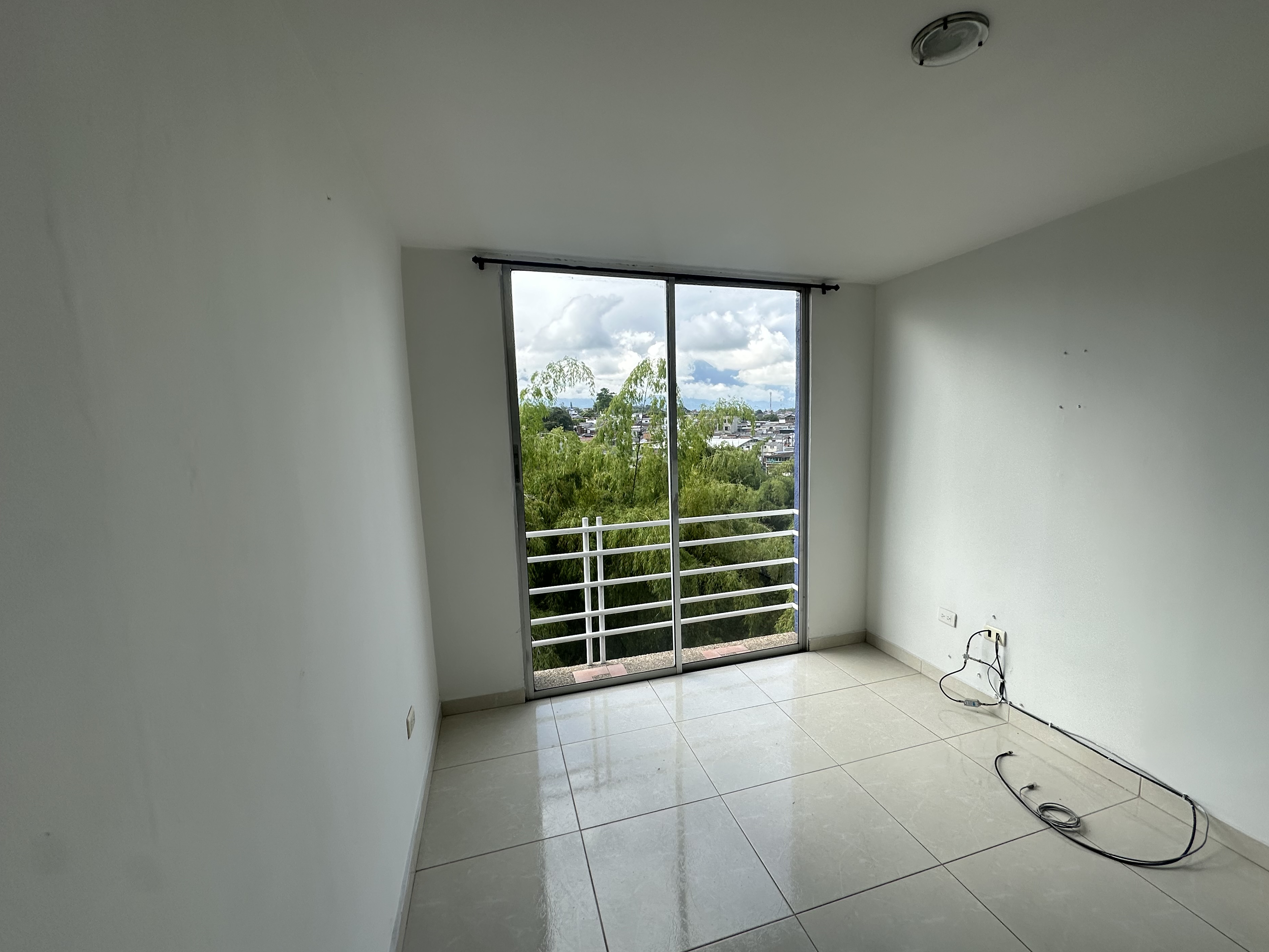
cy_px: 496
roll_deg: +1.3
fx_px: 550
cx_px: 665
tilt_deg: -7.6
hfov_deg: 98.1
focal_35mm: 15
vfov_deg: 81.7
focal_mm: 2.22
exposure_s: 1/716
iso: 40
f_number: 2.2
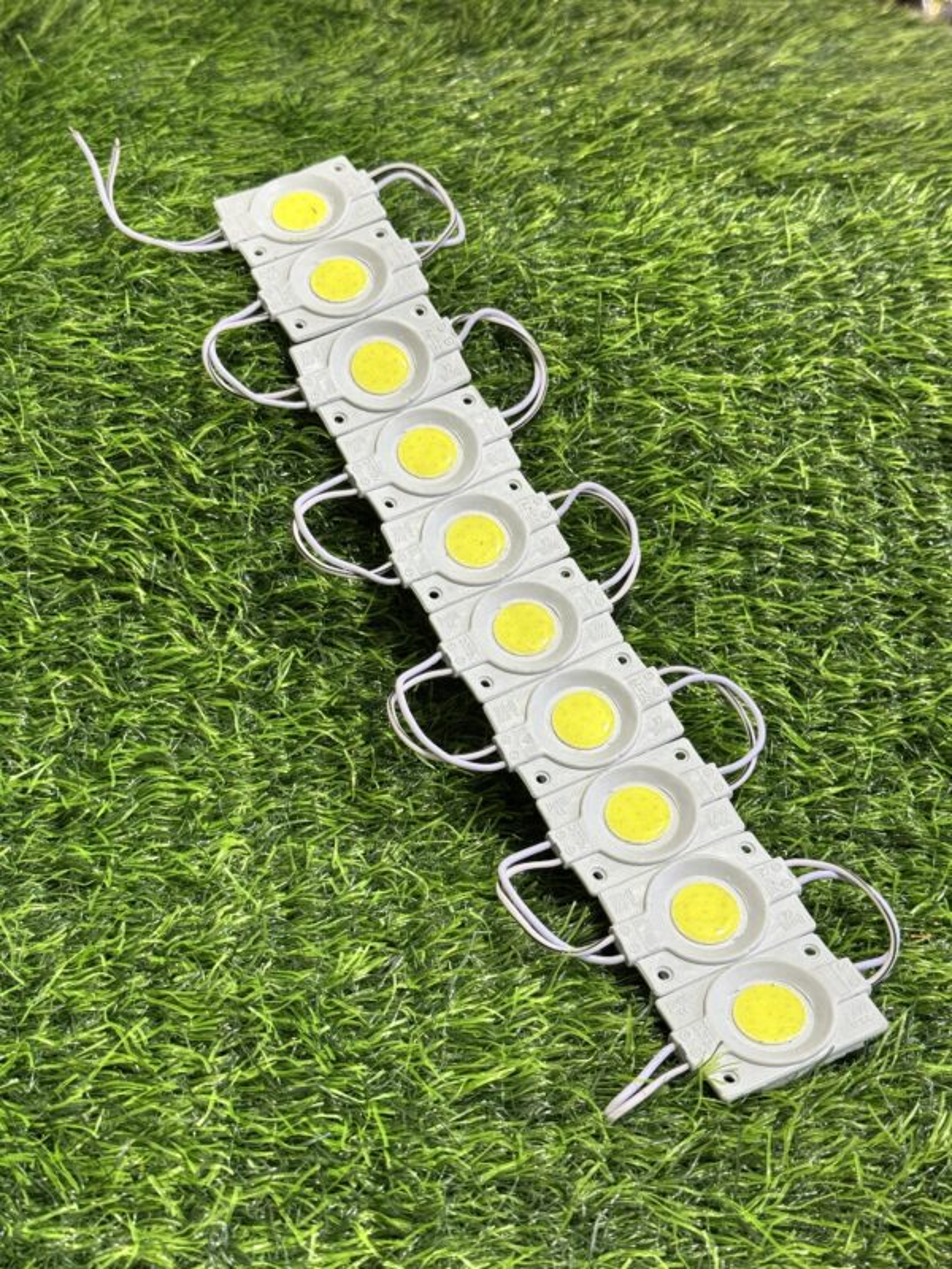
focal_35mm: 48
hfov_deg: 30.3
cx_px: 476
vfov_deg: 39.7
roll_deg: -3.2
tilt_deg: -29.7
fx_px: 1760
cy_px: 634
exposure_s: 1/50
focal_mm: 6.76
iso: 100
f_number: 1.78
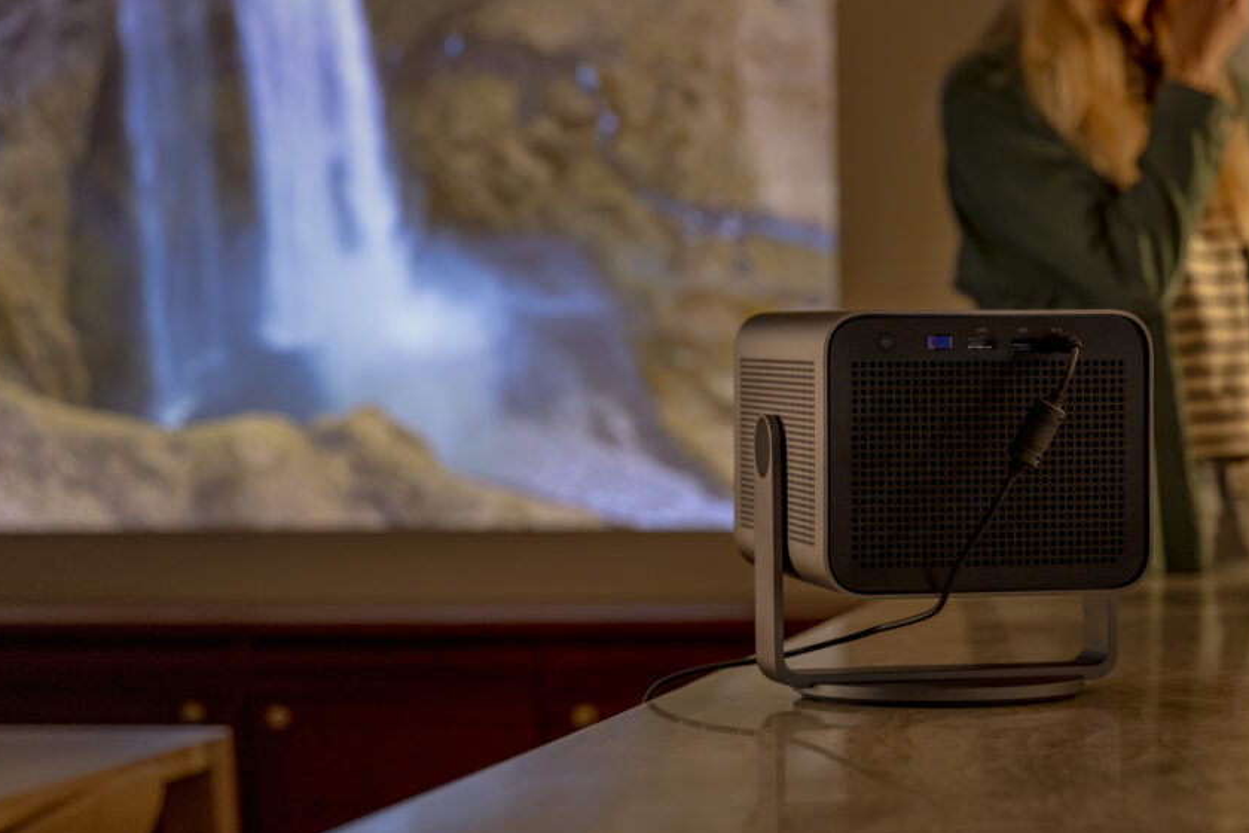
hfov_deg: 26.0
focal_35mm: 78
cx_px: 671
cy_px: 338
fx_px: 2706
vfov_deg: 17.5
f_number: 3.8
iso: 8000
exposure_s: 1/125
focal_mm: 64
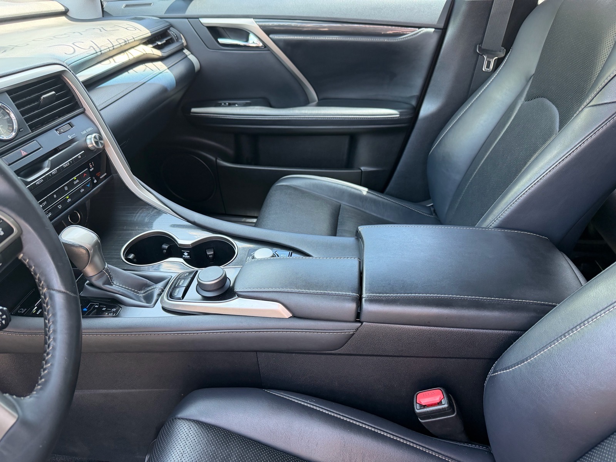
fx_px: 427
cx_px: 308
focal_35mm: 24
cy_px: 231
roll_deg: -3.3
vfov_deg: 56.8
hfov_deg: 71.6
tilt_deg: -35.1
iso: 200
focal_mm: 6.76
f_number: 1.78
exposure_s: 1/80
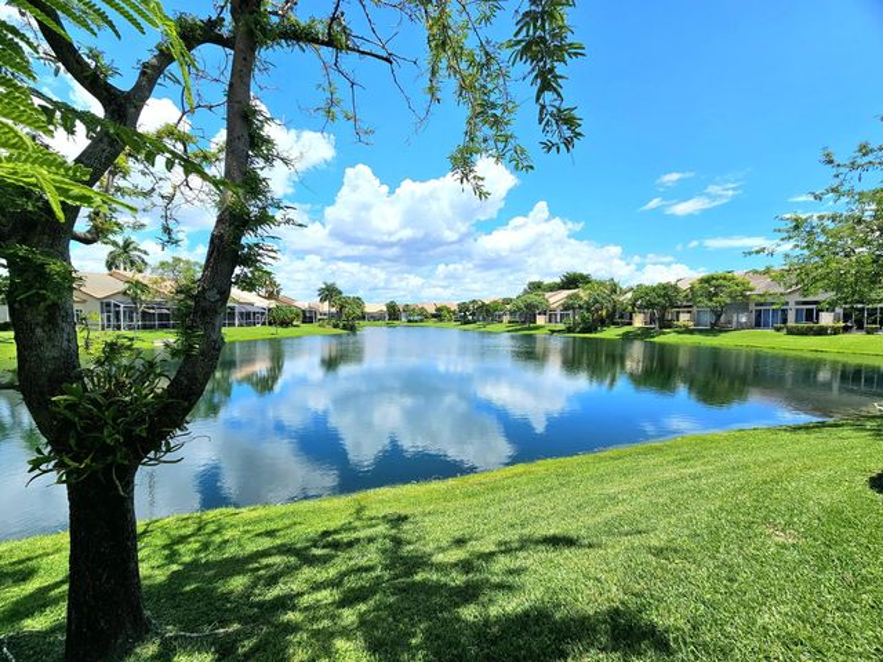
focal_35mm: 13
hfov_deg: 106.2
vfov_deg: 89.9
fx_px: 332
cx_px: 442
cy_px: 331
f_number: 2.2
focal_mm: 2.2
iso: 50
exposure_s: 1/2500
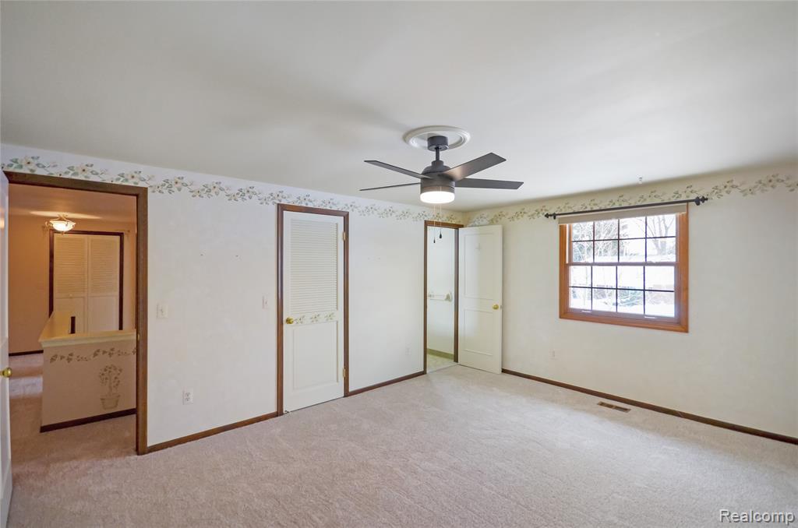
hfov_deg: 100.5
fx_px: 332
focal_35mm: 15
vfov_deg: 77.1
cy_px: 264
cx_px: 399
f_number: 5
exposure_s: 1/100
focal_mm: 10
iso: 400
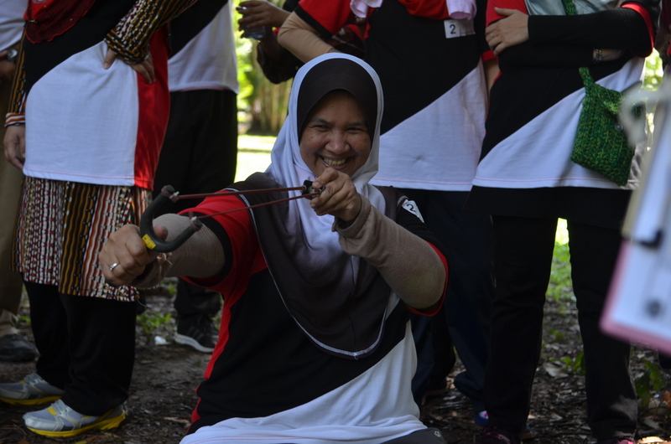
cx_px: 336
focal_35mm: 72
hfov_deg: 28.1
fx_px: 1339
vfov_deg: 18.8
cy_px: 222
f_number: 4
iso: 250
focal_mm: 48
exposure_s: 1/125
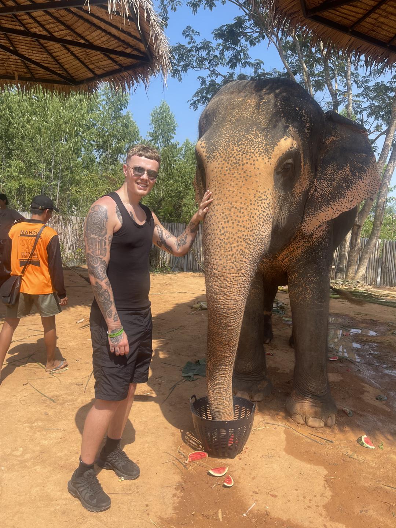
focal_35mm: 26
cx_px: 198
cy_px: 264
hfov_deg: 53.1
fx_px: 397
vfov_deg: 67.3
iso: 32
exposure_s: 1/2123
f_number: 1.6
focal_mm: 5.1
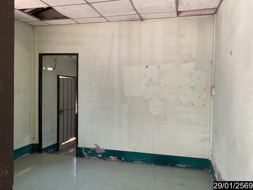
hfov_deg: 61.7
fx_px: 212
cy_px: 95
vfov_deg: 48.2
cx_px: 126
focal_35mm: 29
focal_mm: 3
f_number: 1.8
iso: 125
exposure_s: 1/60
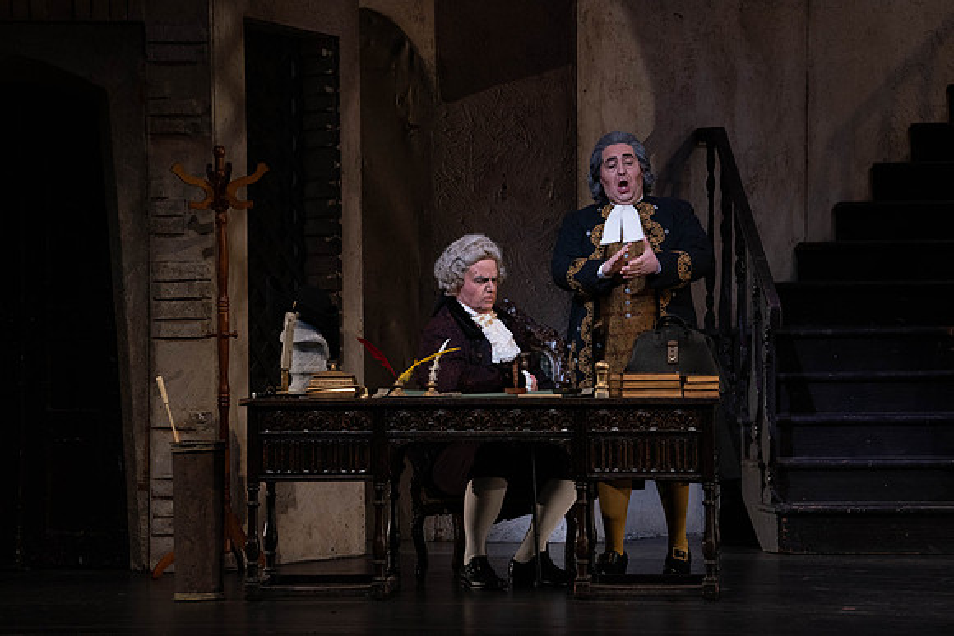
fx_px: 5301
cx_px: 477
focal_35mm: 200
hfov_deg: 10.3
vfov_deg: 6.9
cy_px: 318
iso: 3200
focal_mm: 200
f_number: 9
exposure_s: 1/250
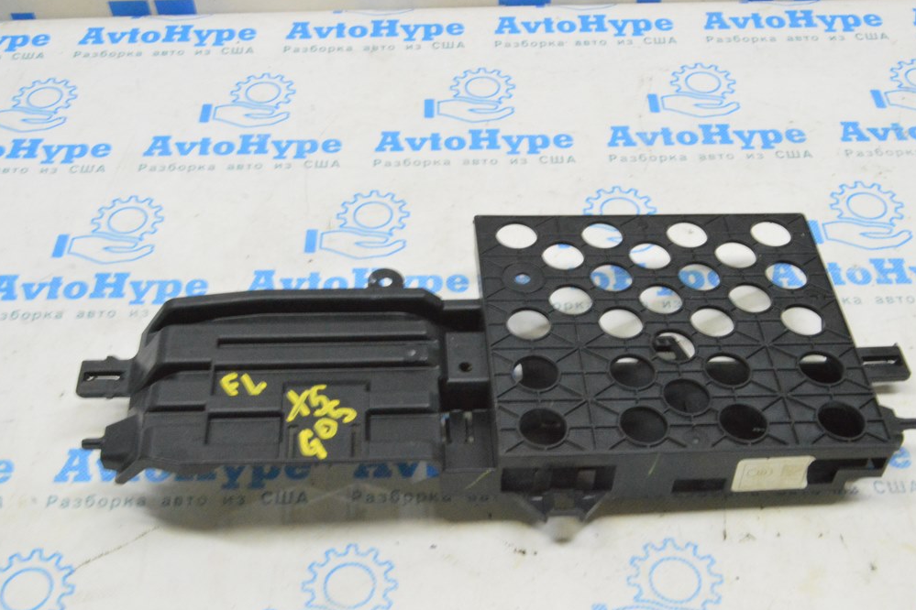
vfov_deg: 31.2
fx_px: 1094
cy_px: 309
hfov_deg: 45.4
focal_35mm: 43
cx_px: 458
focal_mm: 28
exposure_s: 1/15
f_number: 20
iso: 6400
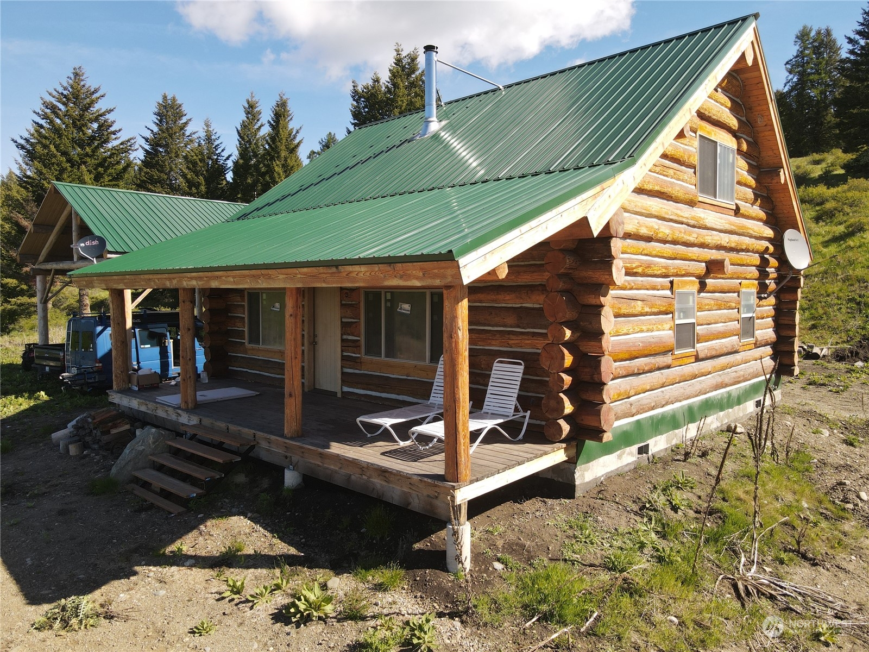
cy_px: 326
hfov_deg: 71.6
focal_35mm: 24
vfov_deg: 56.8
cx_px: 434
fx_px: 602
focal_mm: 4.5
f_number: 2.8
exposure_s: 1/350
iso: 100
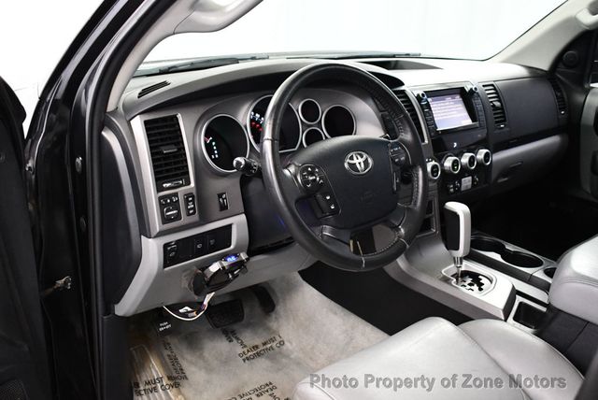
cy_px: 200
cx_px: 299
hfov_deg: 53.1
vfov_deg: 36.9
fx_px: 599
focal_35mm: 36
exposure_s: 1/60
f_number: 3.5
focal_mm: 18
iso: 3200
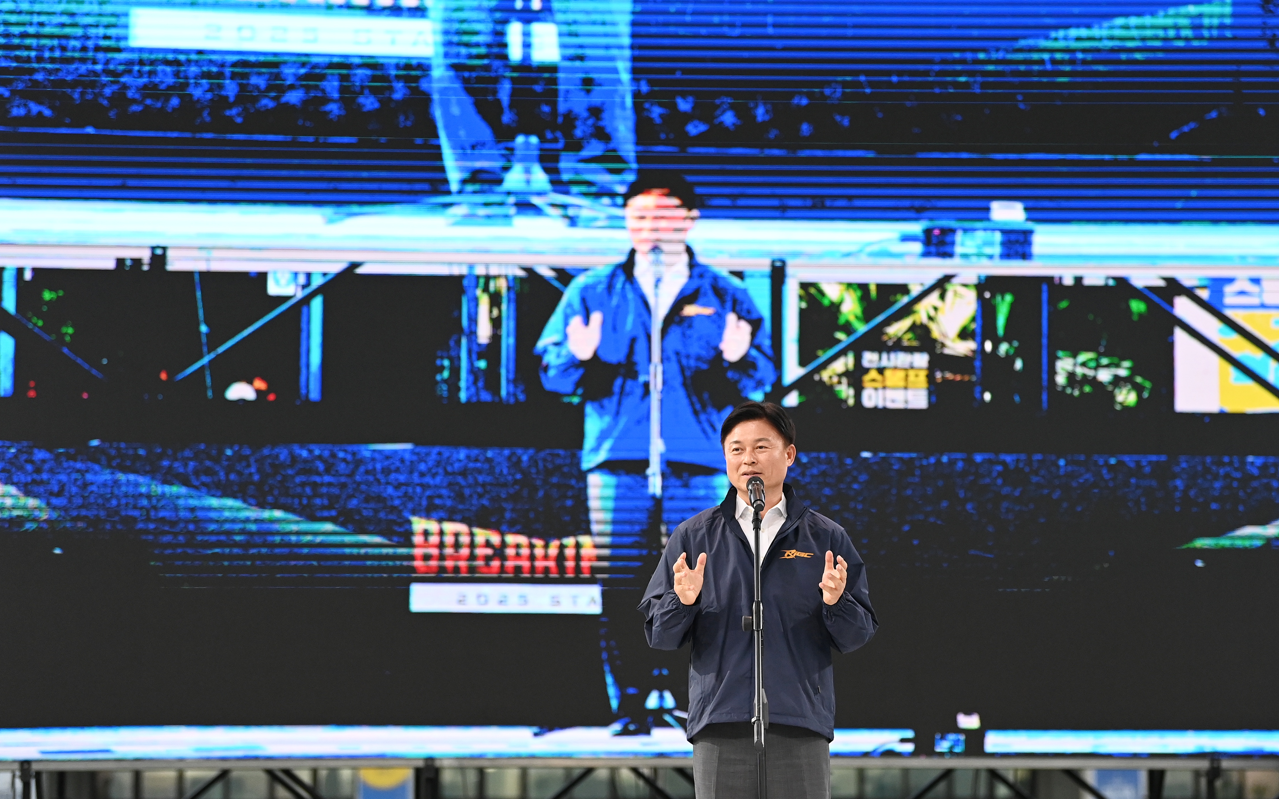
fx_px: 3555
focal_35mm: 102
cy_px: 412
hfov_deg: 20.4
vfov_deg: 12.8
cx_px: 639
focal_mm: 100
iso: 2500
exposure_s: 1/1600
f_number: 2.8
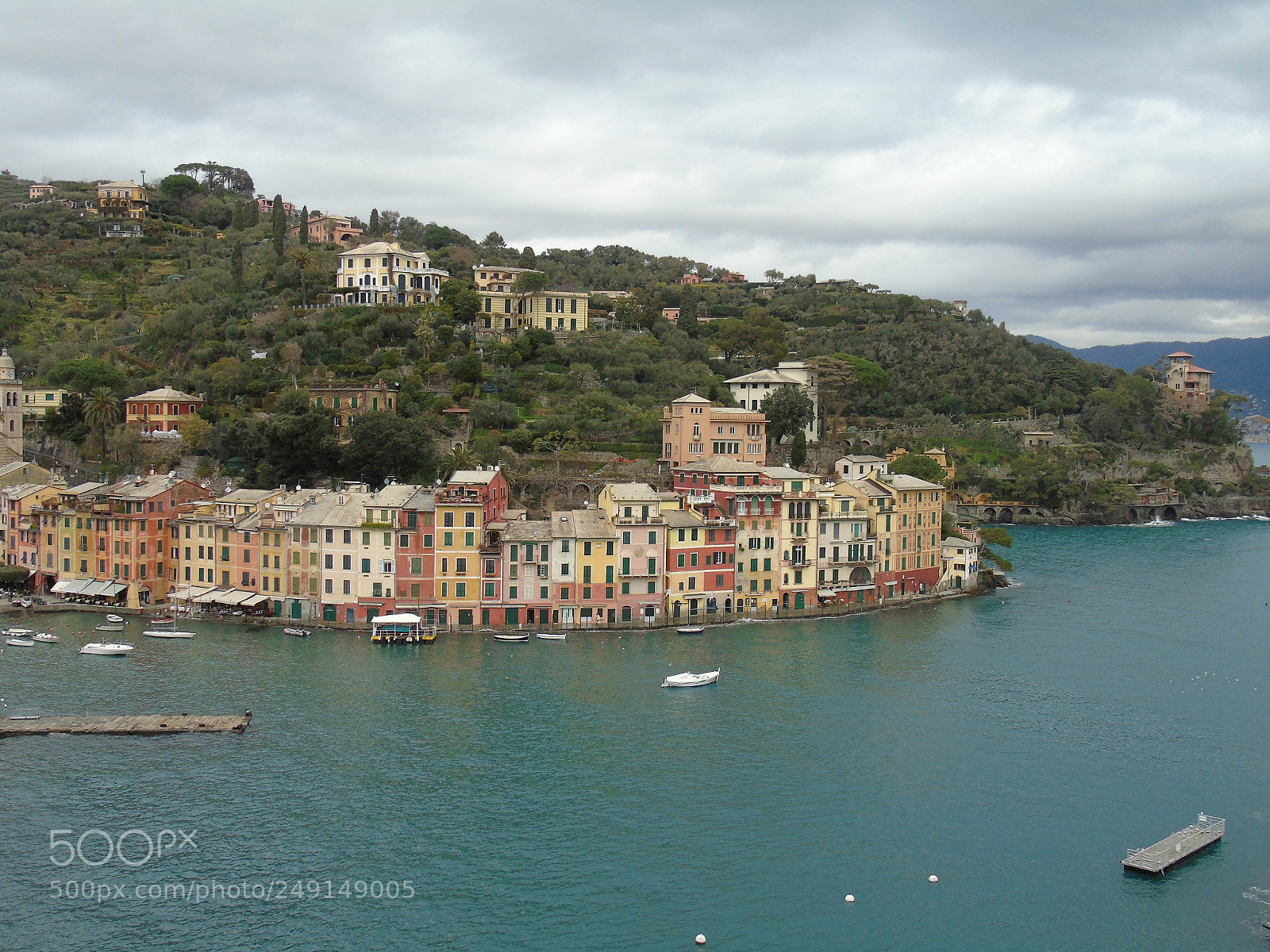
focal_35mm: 34
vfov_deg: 41.8
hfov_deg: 54.0
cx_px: 635
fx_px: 1247
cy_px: 476
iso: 80
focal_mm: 6.1
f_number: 3.8
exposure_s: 1/400
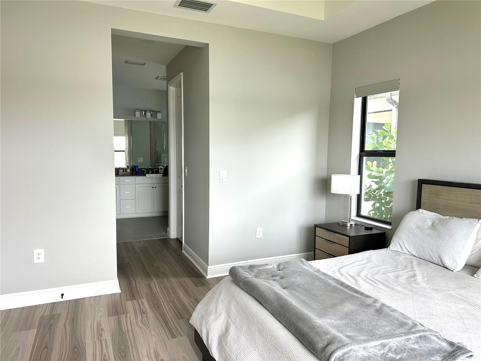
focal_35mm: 24
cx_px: 240
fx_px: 333
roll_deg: -0.8
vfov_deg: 56.8
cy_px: 180
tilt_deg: -4.6
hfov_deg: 71.6
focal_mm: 6.86
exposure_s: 1/121
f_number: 1.78
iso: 80
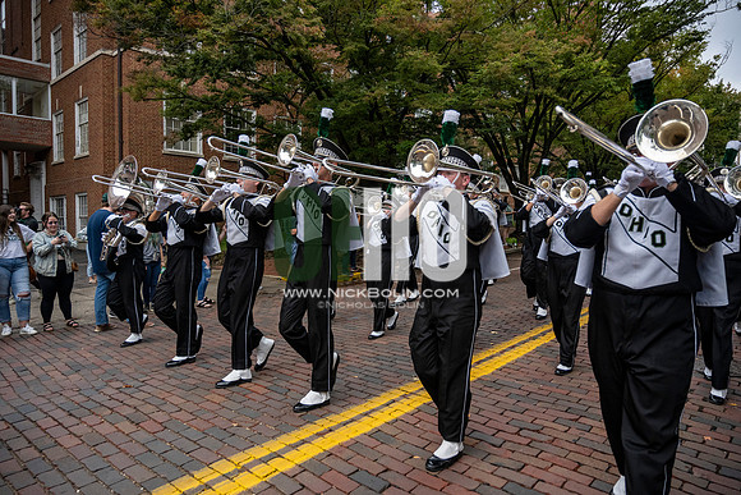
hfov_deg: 73.7
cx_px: 370
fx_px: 494
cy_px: 248
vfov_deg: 53.2
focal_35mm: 24
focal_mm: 24
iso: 800
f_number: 4
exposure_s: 1/1600
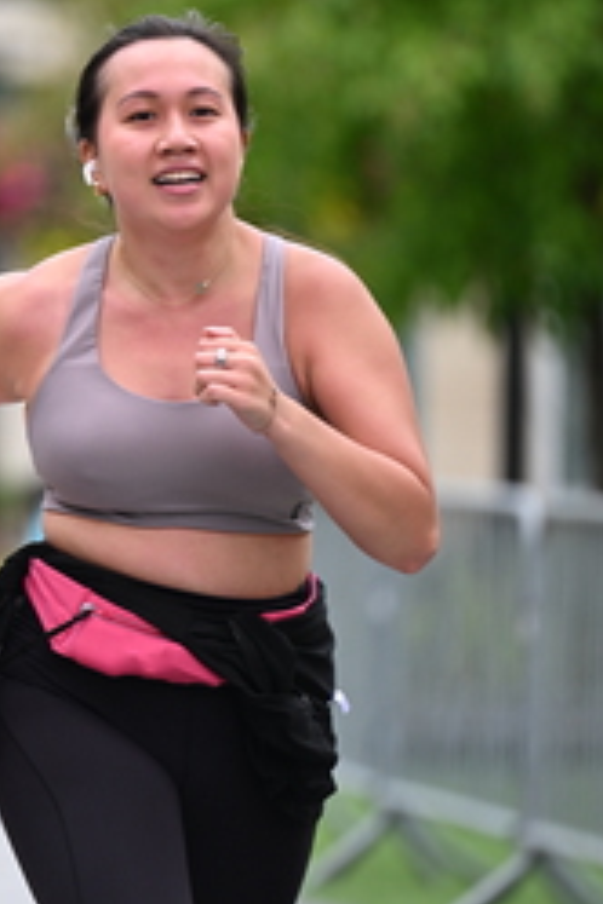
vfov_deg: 4.7
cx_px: -38
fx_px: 11079
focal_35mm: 441
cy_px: 345
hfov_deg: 3.1
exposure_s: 1/1600
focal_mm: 200
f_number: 2.8
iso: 640
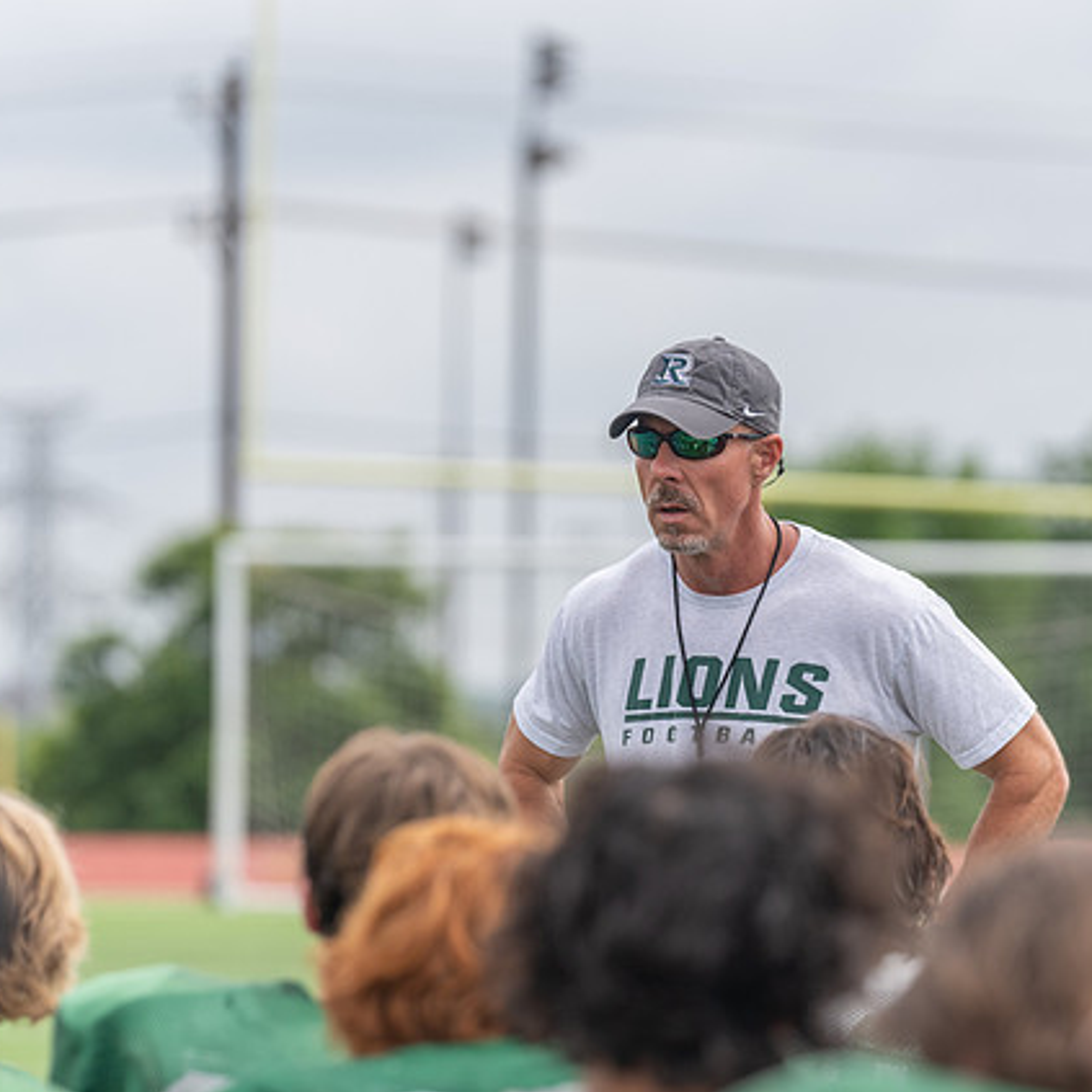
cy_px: 536
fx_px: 9636
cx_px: 642
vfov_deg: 6.5
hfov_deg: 6.5
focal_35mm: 270
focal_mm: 200
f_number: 4
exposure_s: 1/1250
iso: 250
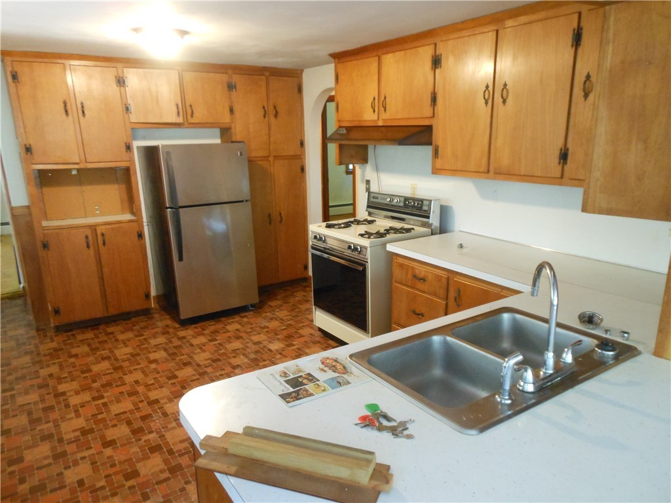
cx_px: 336
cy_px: 252
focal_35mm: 25
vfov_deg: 54.9
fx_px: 485
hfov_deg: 69.4
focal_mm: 4.5
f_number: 3.2
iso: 400
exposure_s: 1/8
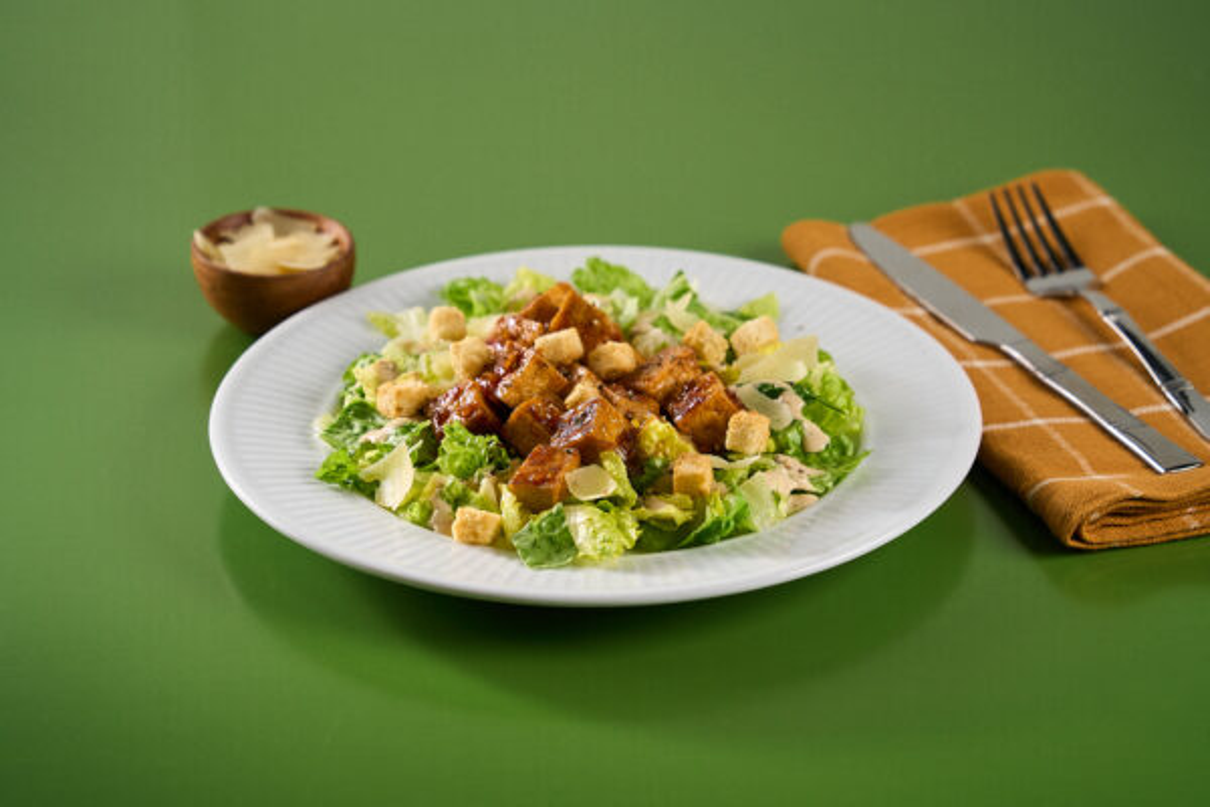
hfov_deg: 17.1
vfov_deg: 11.4
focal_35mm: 120
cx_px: 605
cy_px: 404
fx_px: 4033
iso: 500
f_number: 5
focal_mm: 120
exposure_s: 1/200
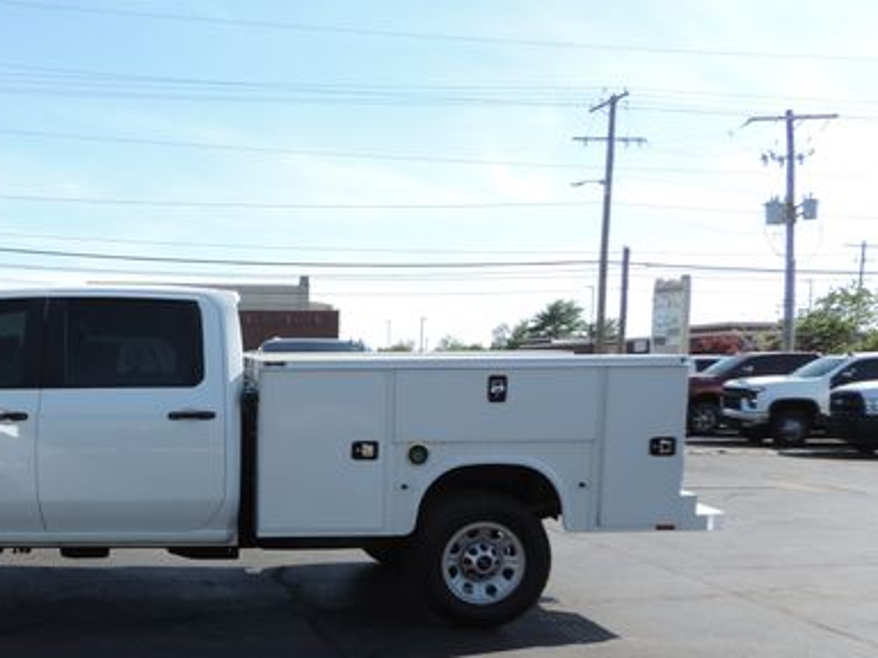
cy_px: 494
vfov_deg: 35.2
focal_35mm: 40
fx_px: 1015
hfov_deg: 44.1
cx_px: 153
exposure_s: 1/800
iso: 80
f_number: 3
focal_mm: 4.3
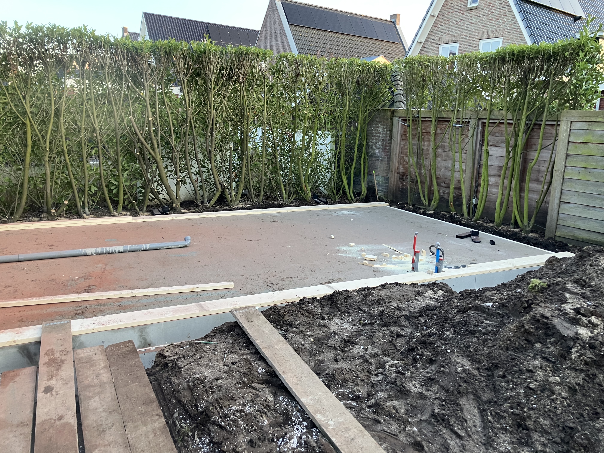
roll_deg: -2.9
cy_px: 226
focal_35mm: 28
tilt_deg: -10.4
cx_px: 302
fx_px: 489
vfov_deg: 49.7
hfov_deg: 63.4
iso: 80
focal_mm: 3.99
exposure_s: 1/93
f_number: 1.8
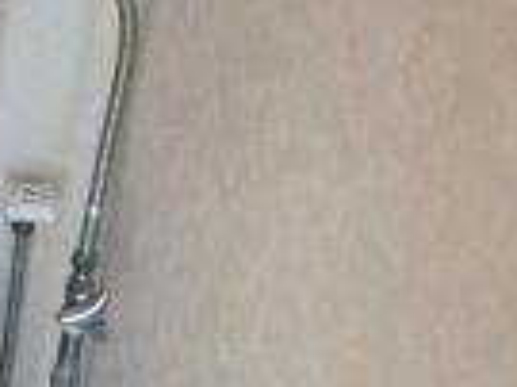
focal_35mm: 114
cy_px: 333
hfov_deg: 15.6
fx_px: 1701
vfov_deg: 12.9
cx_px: -306
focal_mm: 4.24
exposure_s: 1/125
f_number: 3
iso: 160
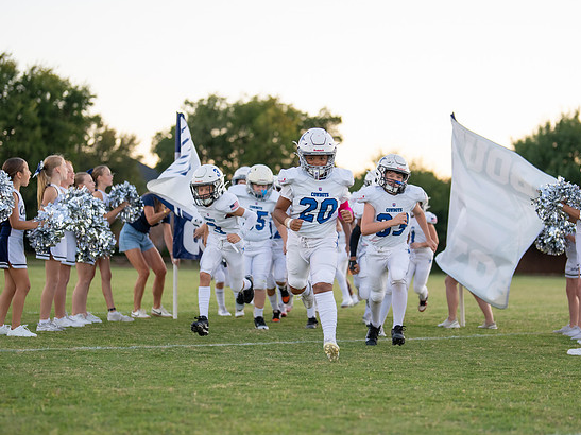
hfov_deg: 24.7
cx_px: 321
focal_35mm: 79
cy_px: 212
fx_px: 1326
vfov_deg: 18.7
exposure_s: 1/2000
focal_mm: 50
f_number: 1.2
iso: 500
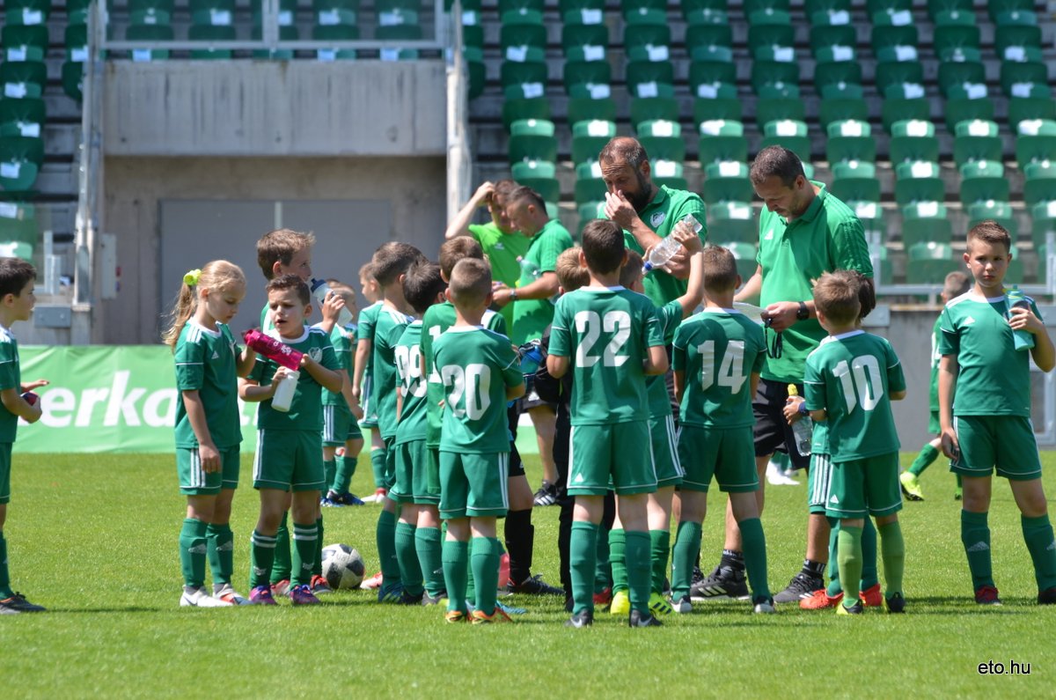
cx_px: 528
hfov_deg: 6.6
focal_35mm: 315
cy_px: 350
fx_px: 9222
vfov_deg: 4.3
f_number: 5.6
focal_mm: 210
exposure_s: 1/500
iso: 200
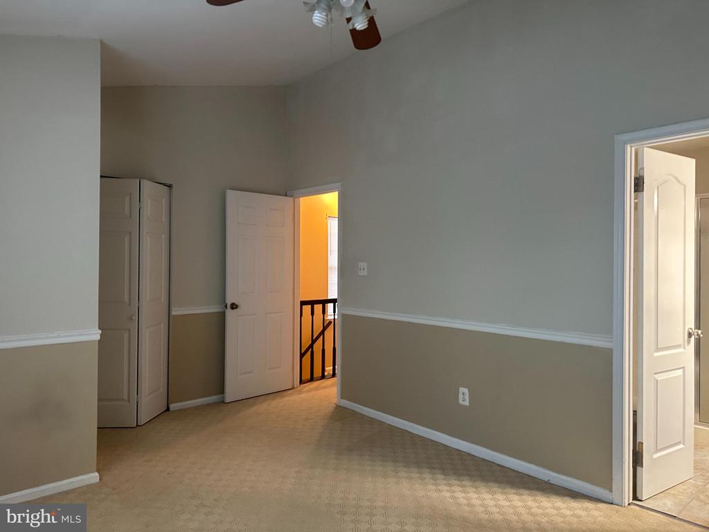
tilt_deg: -0.1
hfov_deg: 71.6
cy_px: 266
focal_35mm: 24
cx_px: 354
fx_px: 492
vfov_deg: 56.8
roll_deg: -0.6
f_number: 1.78
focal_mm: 6.86
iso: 400
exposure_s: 1/60
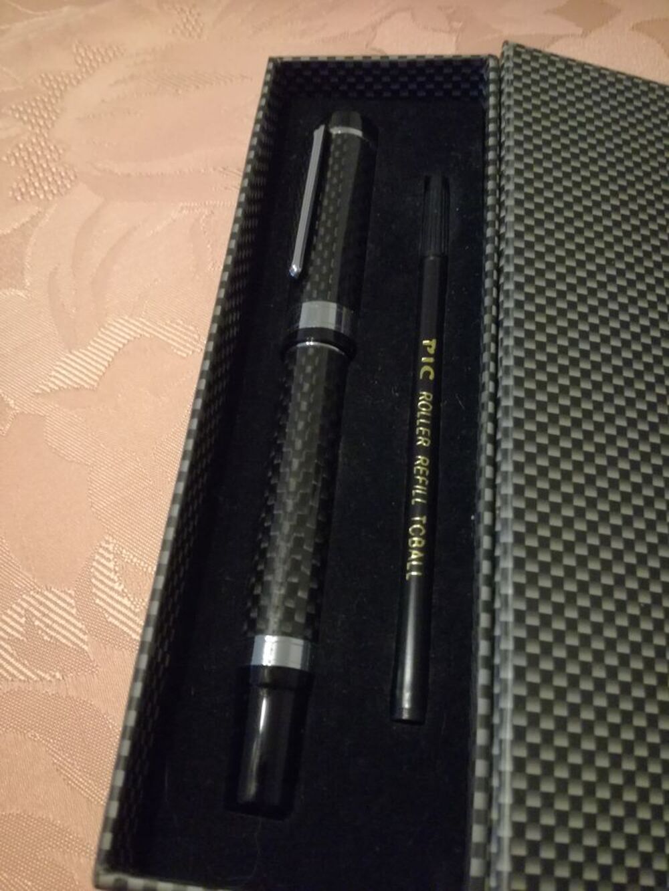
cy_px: 446
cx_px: 334
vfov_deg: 65.3
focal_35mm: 27
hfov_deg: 51.4
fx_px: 696
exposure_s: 1/25
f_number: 2
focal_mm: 3.79
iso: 500
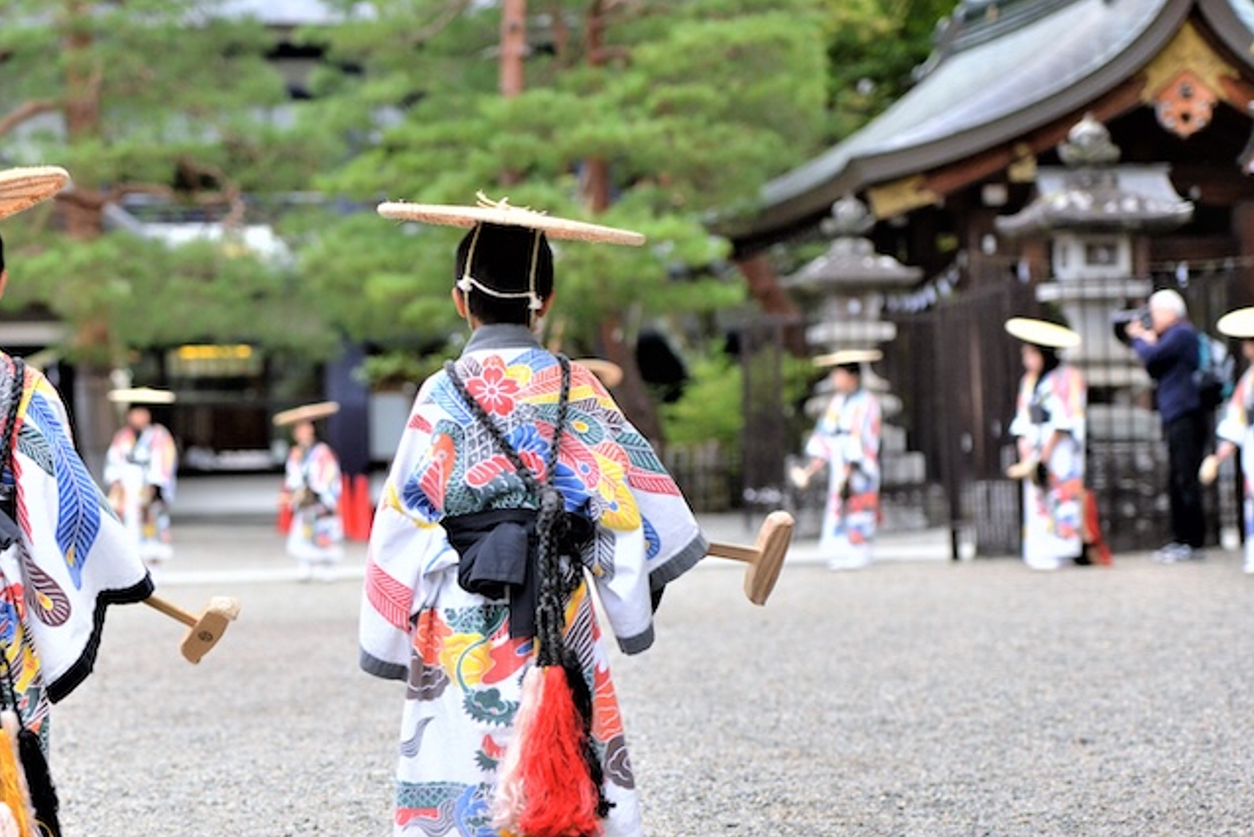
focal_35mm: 106
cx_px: 394
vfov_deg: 12.9
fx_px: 3693
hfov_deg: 19.2
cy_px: 537
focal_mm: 75
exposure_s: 1/5000
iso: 2800
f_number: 2.8
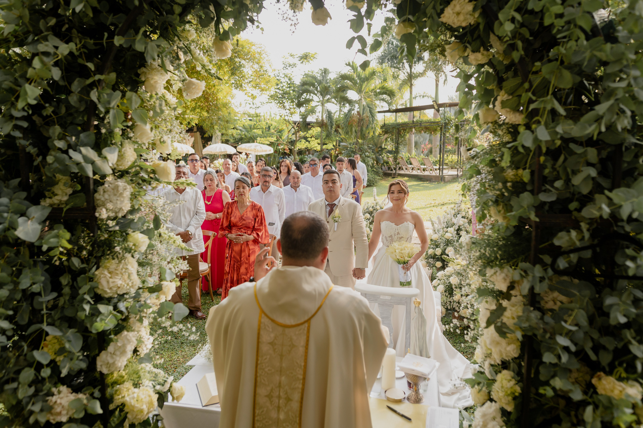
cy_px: 207
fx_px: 445
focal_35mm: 25
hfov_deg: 71.7
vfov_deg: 51.3
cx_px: 322
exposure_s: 1/500
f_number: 3.2
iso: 320
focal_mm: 24
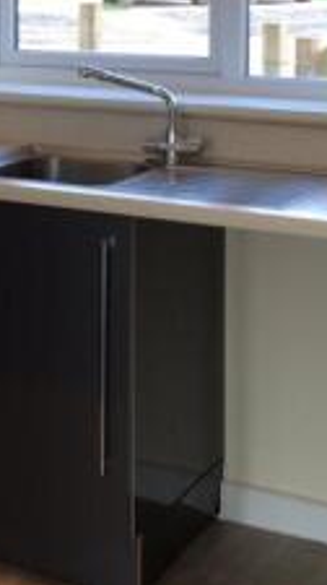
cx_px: -53
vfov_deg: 24.9
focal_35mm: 82
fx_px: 1268
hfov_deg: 14.3
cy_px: 25
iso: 40
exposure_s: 1/50
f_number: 2.2
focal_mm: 4.15
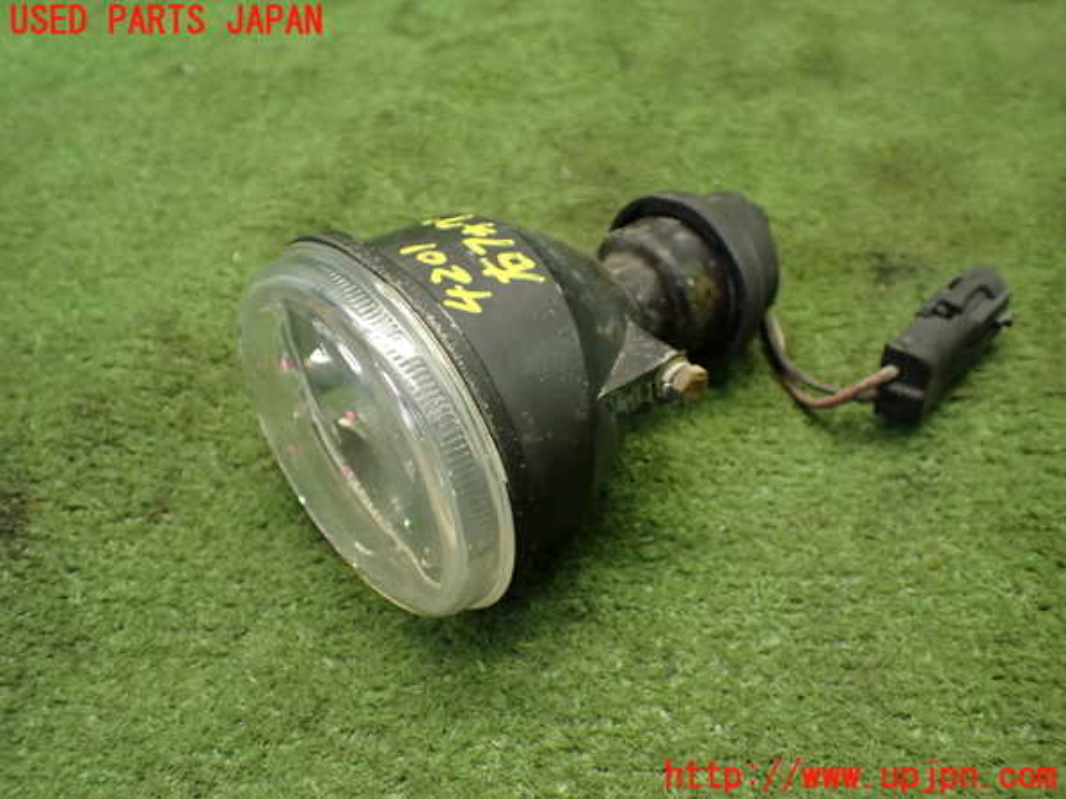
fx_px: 924
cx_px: 533
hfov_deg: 60.0
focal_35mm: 30
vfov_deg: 46.8
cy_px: 400
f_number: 2.3
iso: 800
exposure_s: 1/100
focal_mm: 5.4
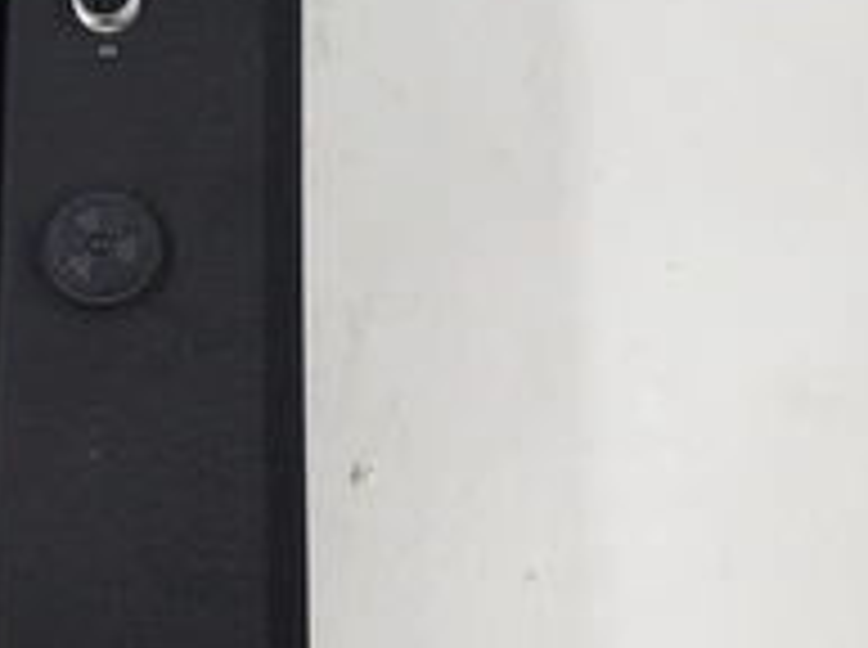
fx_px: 1352
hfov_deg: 34.1
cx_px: 126
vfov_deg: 26.9
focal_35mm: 54
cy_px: 284
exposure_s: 1/183
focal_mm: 4.3
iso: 50
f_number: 2.4
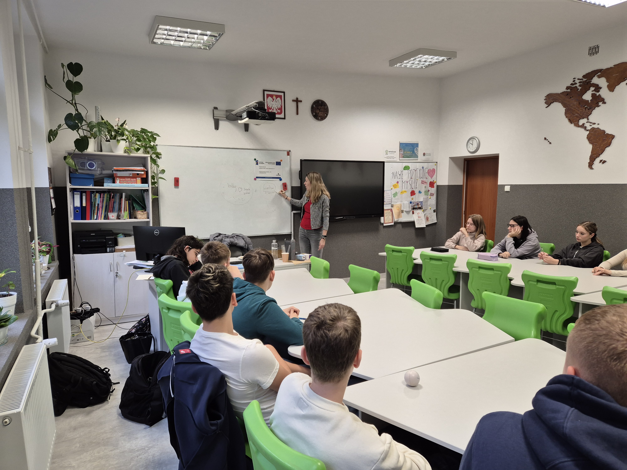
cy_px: 235
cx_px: 314
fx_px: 417
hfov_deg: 73.9
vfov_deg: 58.9
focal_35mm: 23
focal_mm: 5.4
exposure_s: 1/100
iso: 160
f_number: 1.8
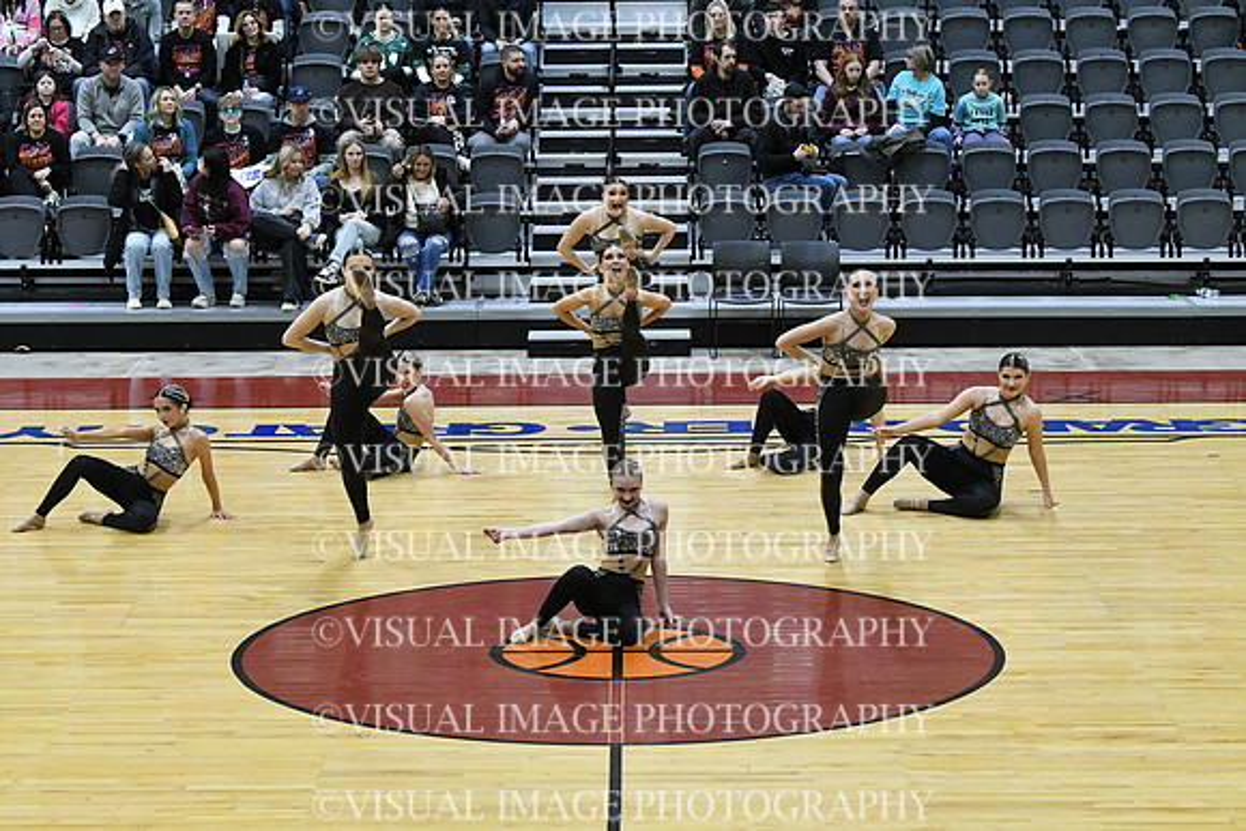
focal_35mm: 105
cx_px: 623
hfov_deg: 19.5
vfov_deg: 13.0
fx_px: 3635
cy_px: 416
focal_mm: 70
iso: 5000
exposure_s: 1/400
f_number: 4
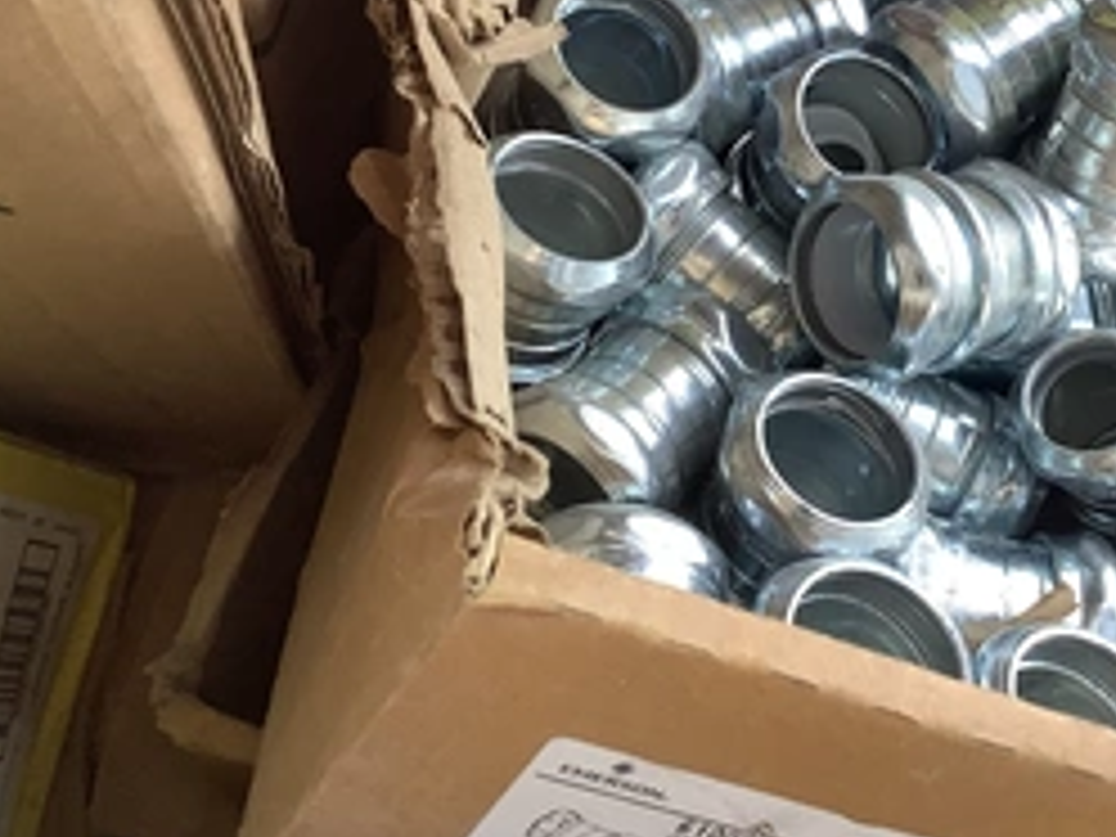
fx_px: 1612
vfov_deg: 28.6
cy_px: 198
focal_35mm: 50
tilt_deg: -59.8
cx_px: 729
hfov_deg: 37.8
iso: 80
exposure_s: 1/100
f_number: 2.4
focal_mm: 3.3
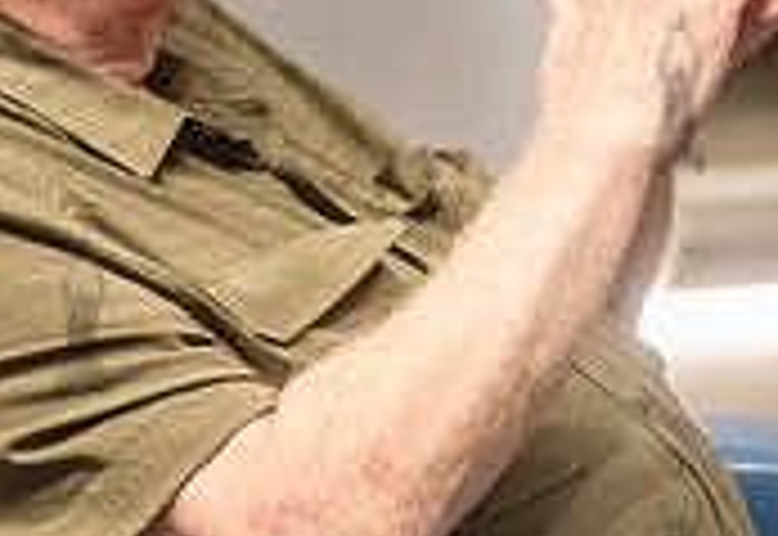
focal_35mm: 360
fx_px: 7856
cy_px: 321
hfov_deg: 5.7
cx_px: 121
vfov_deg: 3.9
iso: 6400
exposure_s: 1/250
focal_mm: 105
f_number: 3.5
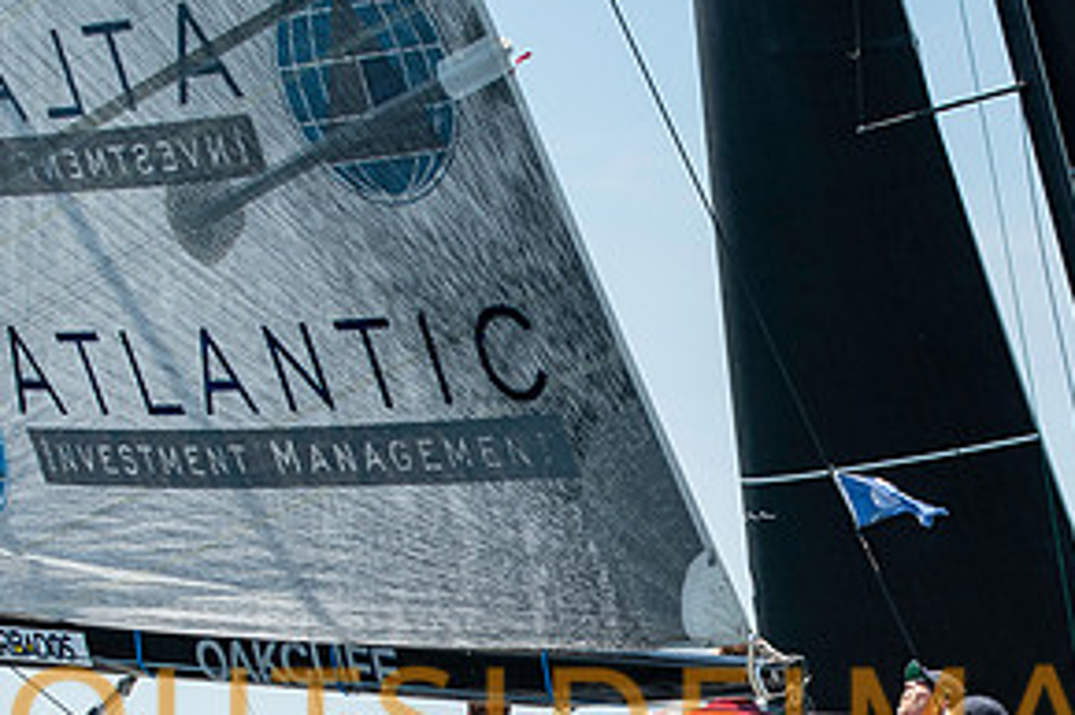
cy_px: 695
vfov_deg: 5.7
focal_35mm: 240
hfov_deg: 8.6
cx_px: 808
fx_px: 7162
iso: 250
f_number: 5
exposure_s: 1/2000
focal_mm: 80
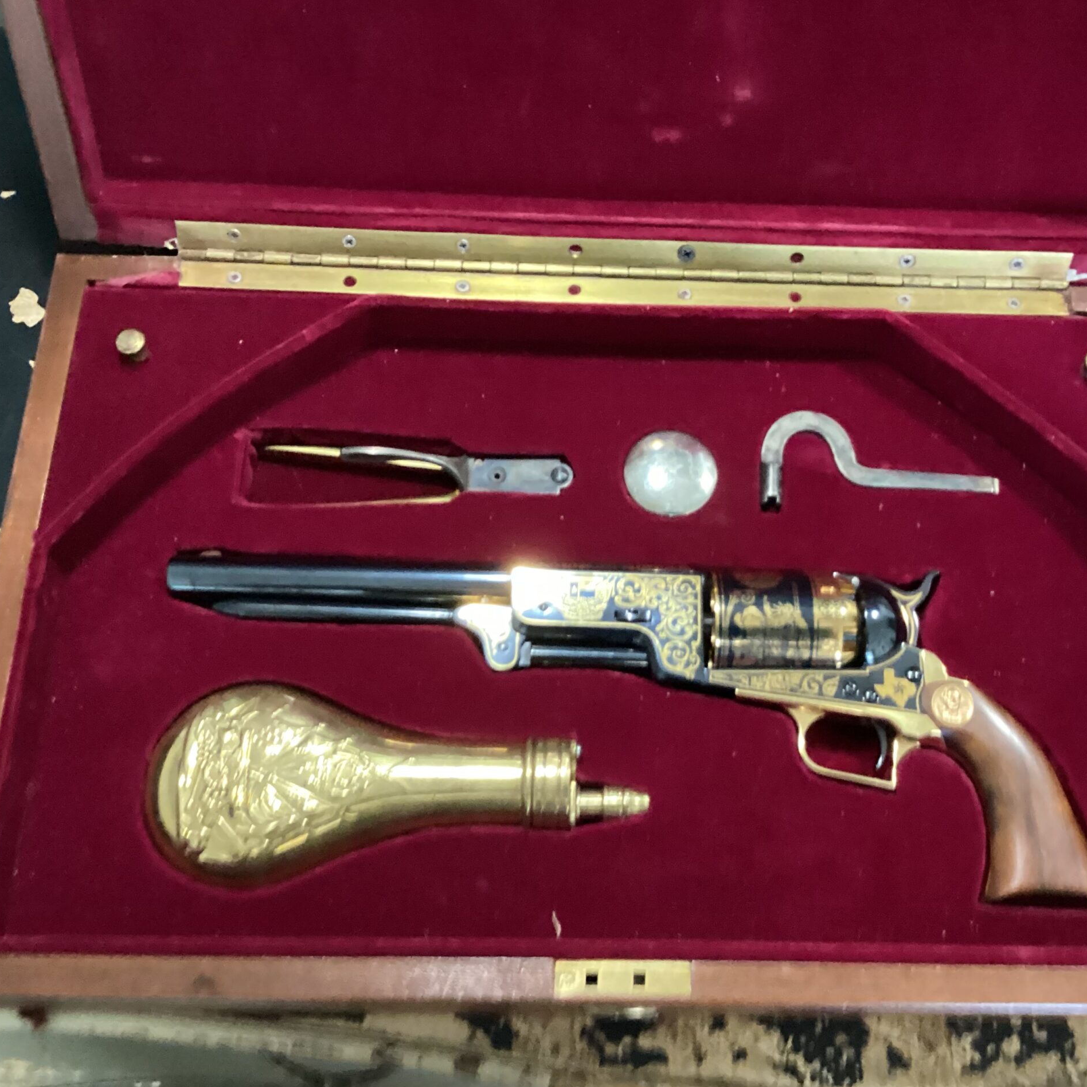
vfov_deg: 44.9
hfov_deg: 44.8
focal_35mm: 37
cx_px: 625
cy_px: 545
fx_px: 1314
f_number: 2.4
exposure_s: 1/30
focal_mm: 3.3
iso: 640
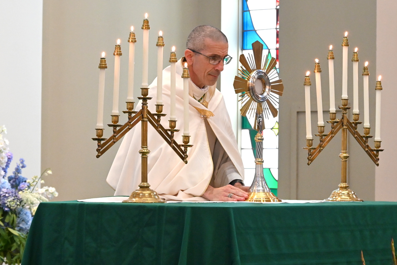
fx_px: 1302
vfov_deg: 11.6
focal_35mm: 118
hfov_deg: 17.3
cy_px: 140
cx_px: 233
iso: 4500
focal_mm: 91
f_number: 6.3
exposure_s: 1/160
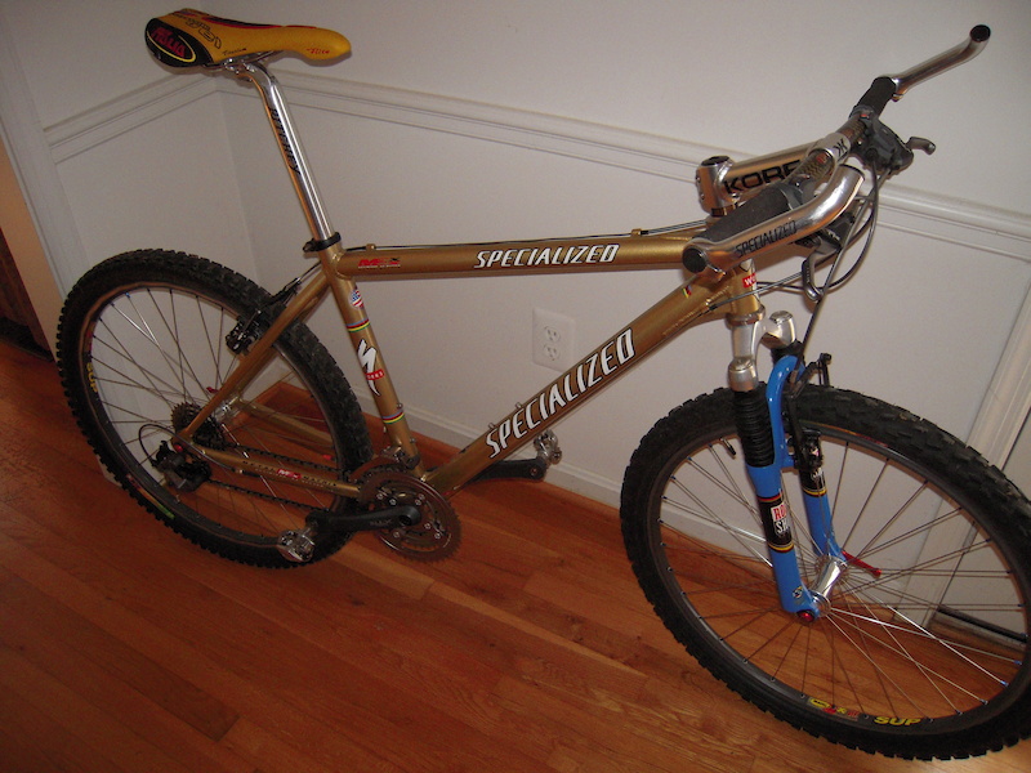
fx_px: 834
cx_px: 516
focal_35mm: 28
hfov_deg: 63.4
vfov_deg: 49.7
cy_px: 386
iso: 400
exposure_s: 1/25
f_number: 2.7
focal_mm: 5
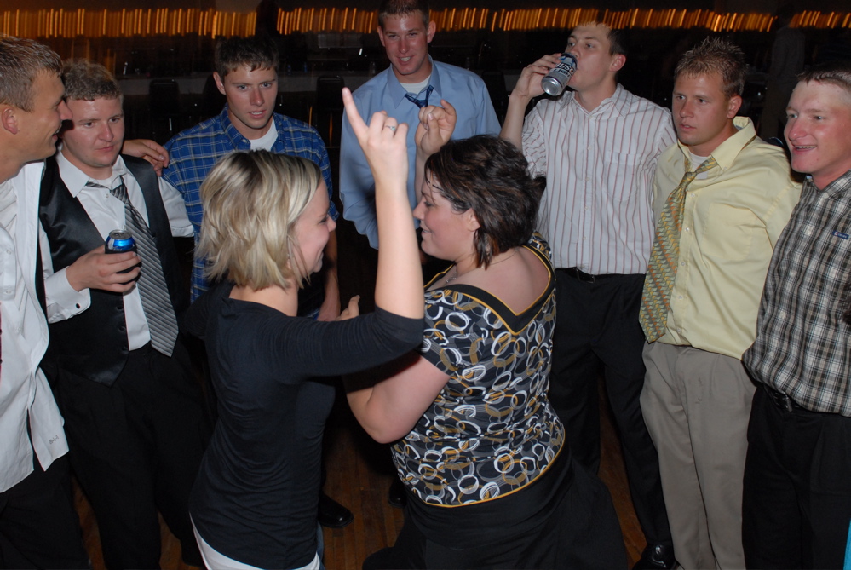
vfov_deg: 37.0
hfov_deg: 53.1
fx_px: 852
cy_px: 285
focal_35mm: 36
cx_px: 426
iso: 400
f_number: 4.5
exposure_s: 1/20
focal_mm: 24
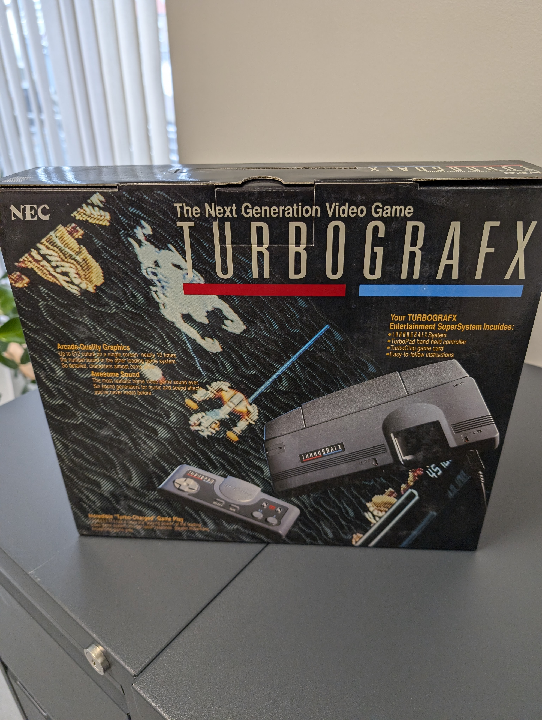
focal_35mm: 24
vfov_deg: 71.5
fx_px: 500
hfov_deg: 56.9
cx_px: 271
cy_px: 360
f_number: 1.68
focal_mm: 6.9
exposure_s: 1/100
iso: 108
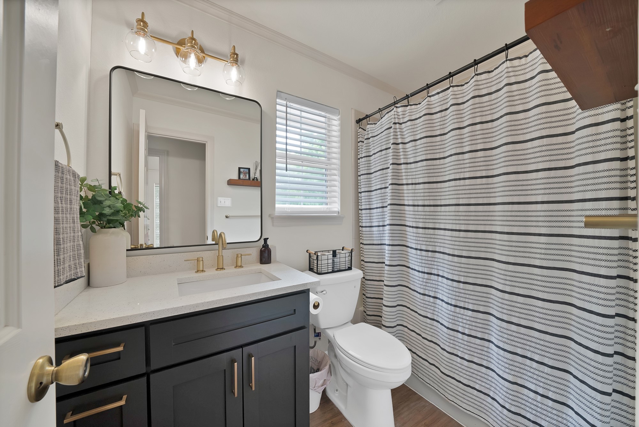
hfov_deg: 112.6
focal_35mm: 12
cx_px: 320
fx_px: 213
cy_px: 214
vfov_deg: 90.1
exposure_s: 1/8
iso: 640
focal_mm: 12
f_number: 9
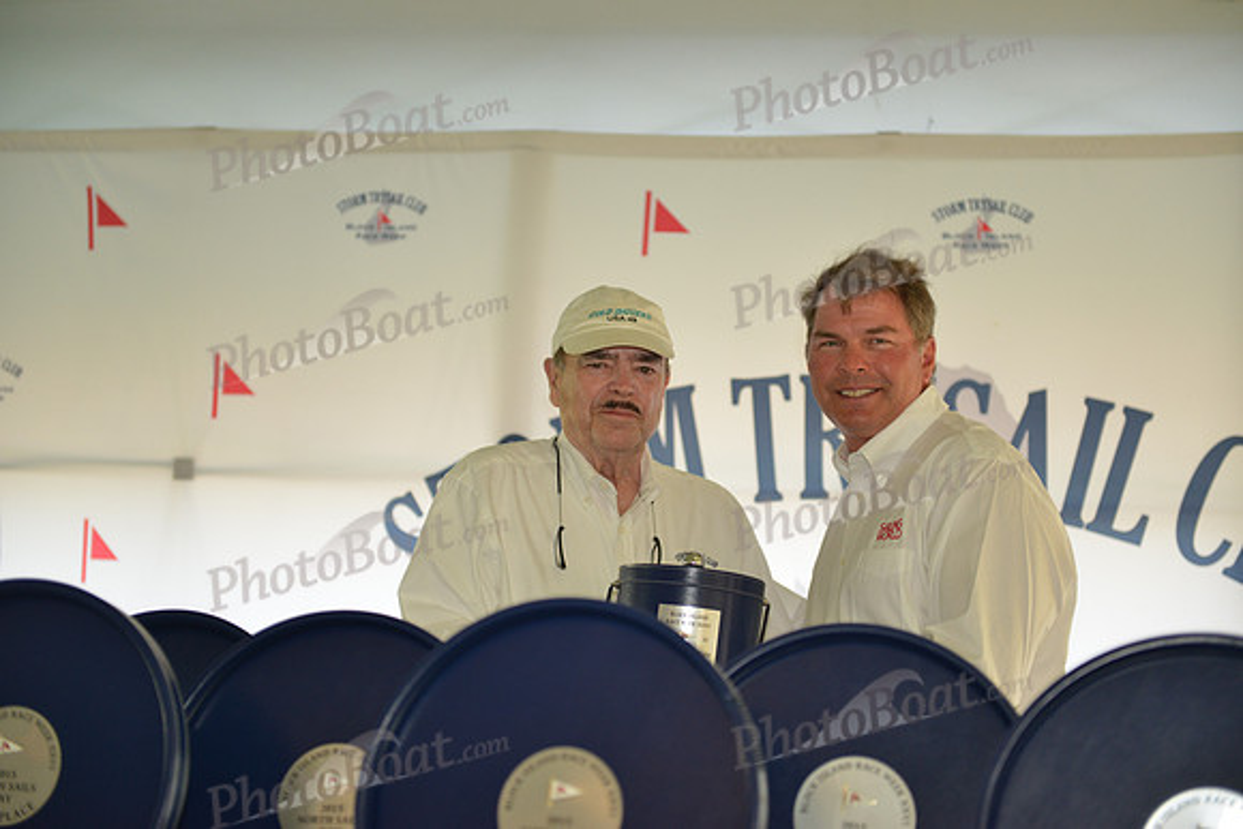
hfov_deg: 28.8
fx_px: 2417
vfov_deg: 19.5
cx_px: 622
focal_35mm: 70
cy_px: 414
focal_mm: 70
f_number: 3.2
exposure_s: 1/320
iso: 1000
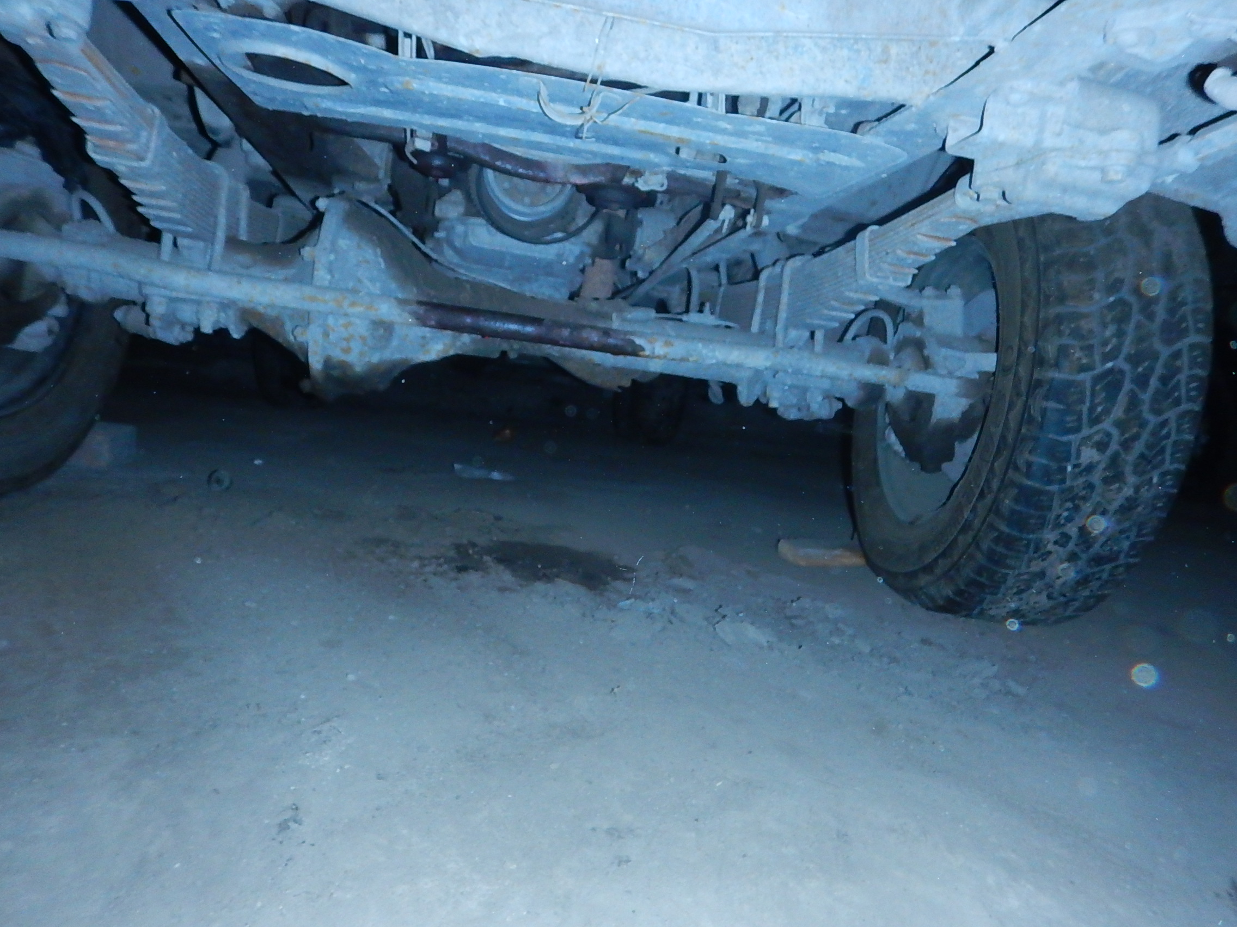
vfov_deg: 56.8
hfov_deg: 71.6
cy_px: 464
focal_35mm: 24
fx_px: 858
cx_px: 618
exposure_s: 1/30
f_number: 8.2
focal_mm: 4.3
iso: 500
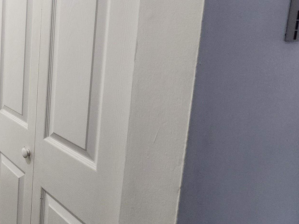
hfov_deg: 44.3
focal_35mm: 32
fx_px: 276
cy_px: 53
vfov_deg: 42.6
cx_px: -25
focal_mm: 1.74
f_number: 2.2
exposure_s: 1/60
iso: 200
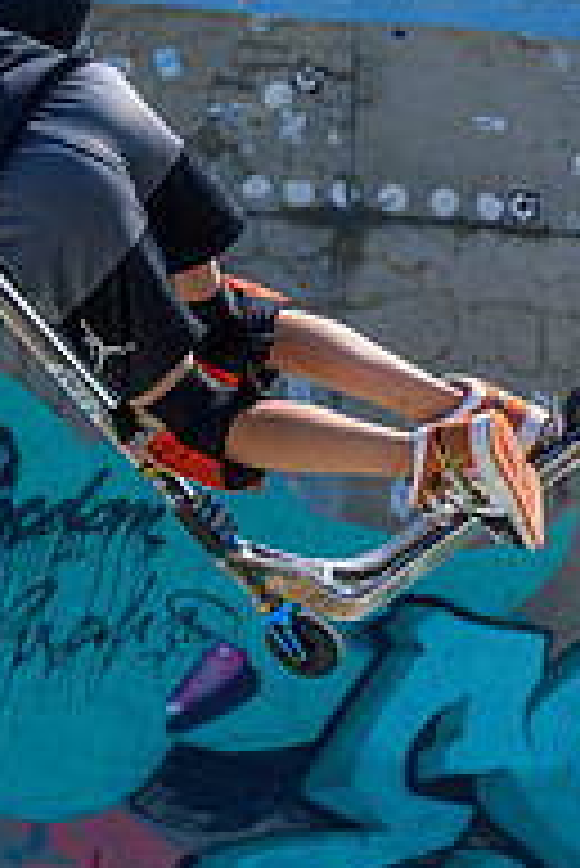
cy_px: 684
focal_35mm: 245
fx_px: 5910
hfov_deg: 5.6
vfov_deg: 8.4
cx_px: -22
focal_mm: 70
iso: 200
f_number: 7.1
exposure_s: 1/800
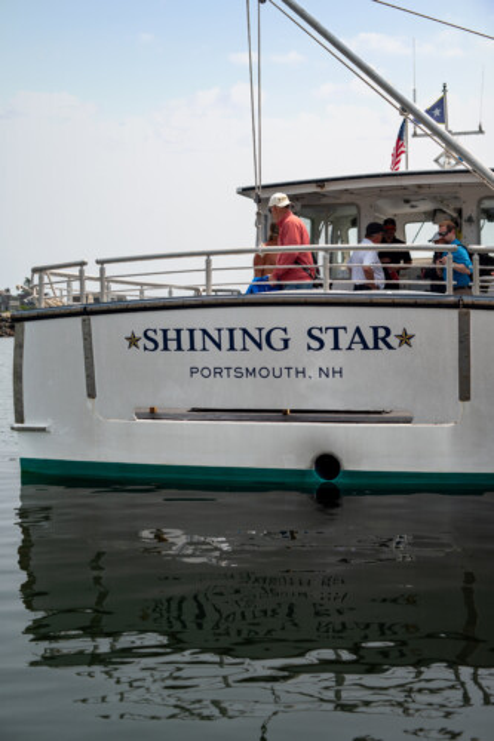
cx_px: 247
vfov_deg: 39.6
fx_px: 1030
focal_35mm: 50
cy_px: 370
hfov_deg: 27.0
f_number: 5.6
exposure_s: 1/2000
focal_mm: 50
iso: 125
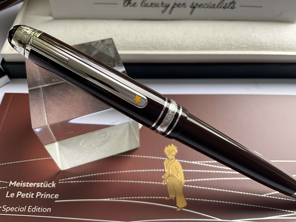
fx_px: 248
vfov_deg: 48.2
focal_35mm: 29
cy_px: 111
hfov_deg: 61.7
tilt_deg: -56.3
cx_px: 148
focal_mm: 3
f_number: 1.8
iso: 50
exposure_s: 1/122
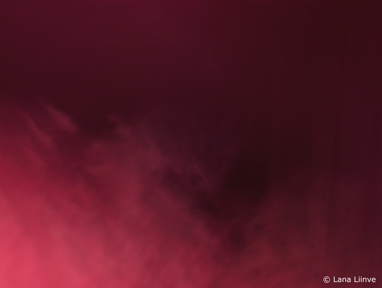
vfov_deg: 12.7
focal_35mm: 117
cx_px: 191
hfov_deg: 16.8
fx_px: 1293
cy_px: 144
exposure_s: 14
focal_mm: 24
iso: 100
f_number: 4.9
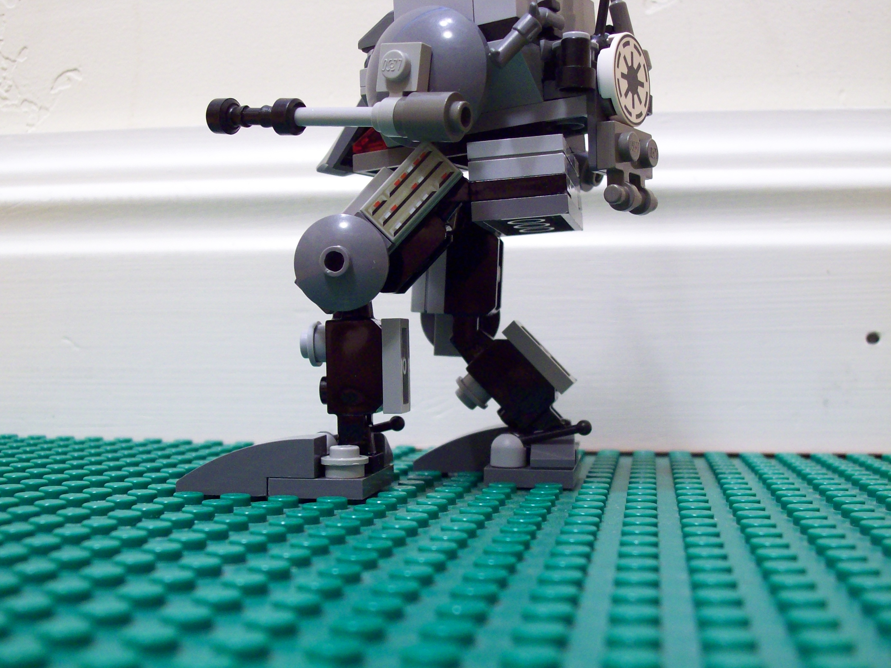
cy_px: 336
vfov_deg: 31.5
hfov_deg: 41.2
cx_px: 436
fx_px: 1184
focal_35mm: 46
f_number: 3
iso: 200
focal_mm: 7.6
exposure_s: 1/4
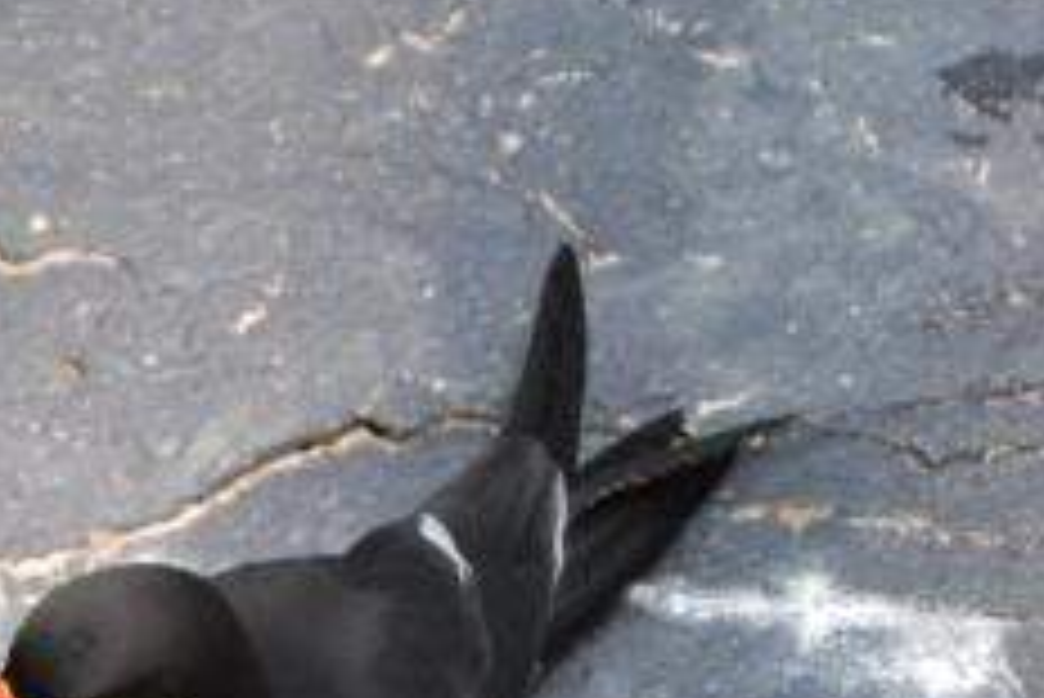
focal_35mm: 227
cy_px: 721
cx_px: 126
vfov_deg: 6.0
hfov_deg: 9.0
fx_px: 6598
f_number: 5.6
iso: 100
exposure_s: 1/60
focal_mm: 55
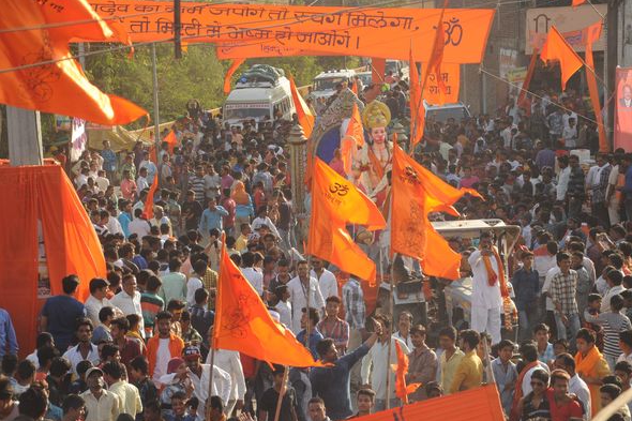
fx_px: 2141
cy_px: 209
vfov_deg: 11.2
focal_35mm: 122
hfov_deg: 16.8
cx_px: 320
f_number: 7.1
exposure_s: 1/800
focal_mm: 80
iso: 640
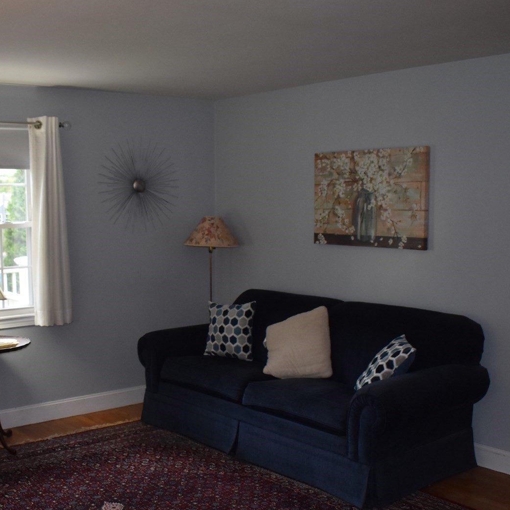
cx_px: 196
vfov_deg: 37.4
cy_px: 301
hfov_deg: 37.4
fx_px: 750
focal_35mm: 45
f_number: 3.5
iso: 800
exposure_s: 1/160
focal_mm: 18
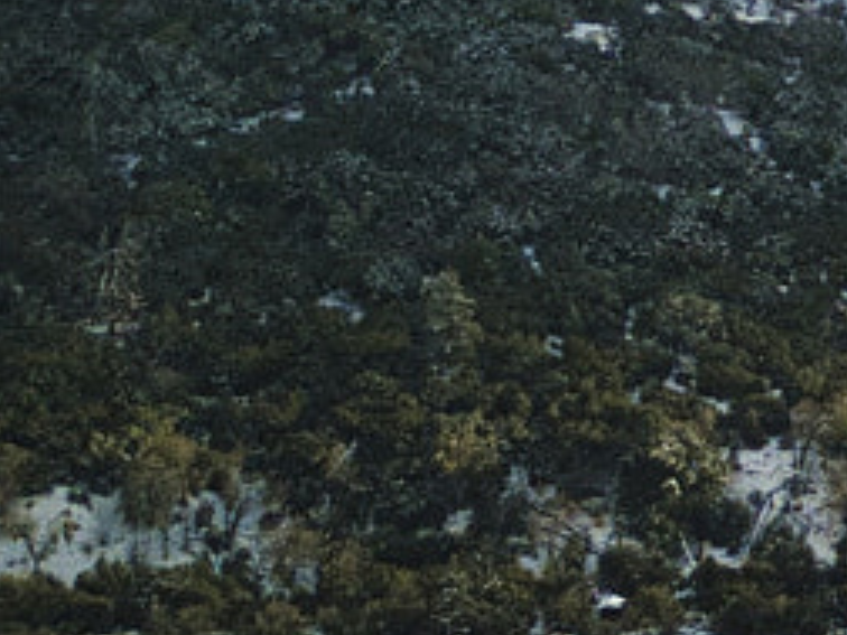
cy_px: -496
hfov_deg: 10.2
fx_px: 4037
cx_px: 2094
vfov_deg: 8.6
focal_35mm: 165
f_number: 2.2
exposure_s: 1/1410
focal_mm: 4.7
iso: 100
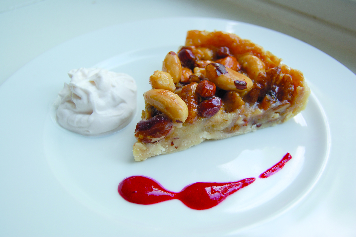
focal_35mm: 39
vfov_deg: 34.1
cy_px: 118
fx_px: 385
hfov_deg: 49.6
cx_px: 178
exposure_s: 1/50
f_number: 4
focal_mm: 26
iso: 400
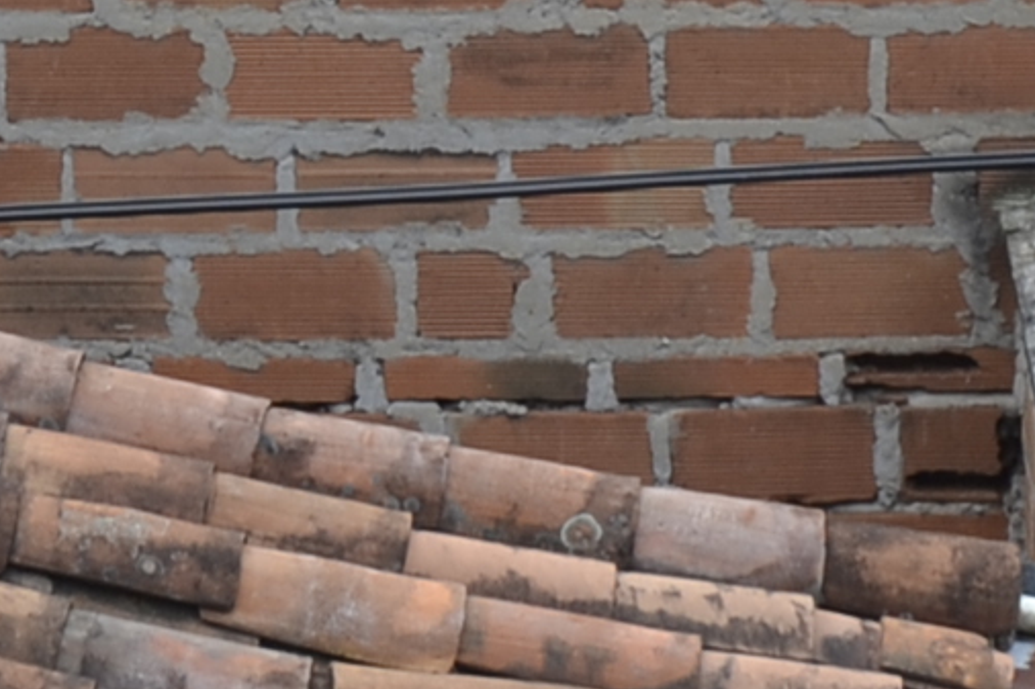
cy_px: -1284
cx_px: 346
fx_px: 7070
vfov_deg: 5.3
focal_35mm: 246
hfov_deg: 8.4
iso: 100
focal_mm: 24
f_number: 5.6
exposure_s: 1/125
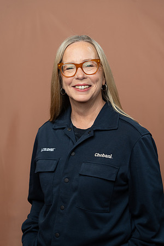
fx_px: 697
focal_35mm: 102
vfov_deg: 20.0
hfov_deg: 13.4
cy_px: 123
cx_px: 82
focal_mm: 102
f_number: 4
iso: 320
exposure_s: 1/160
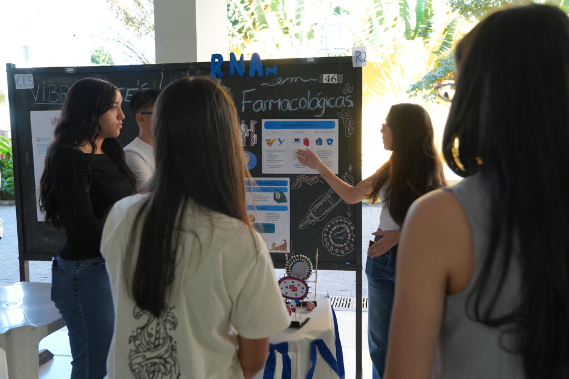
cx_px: 284
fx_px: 522
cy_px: 190
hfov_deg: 57.2
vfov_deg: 40.0
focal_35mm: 33
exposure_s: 1/200
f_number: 2.8
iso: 400
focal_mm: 22
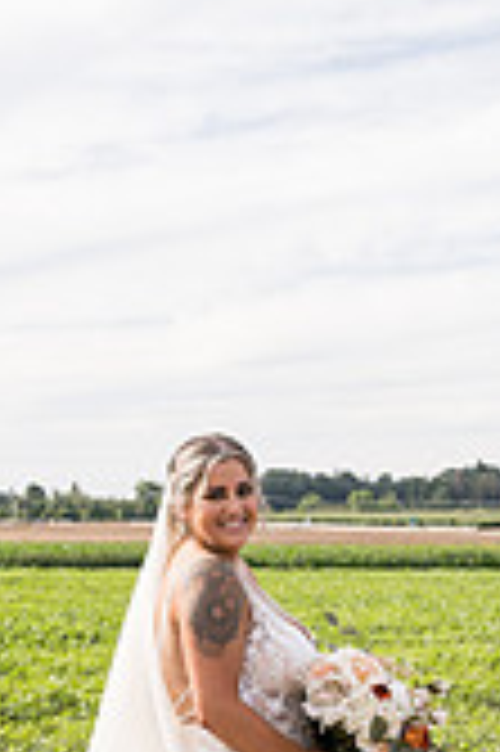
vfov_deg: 20.8
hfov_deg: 14.1
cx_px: 194
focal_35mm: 97
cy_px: 581
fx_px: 2025
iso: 160
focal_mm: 36
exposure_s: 1/400
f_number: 6.3
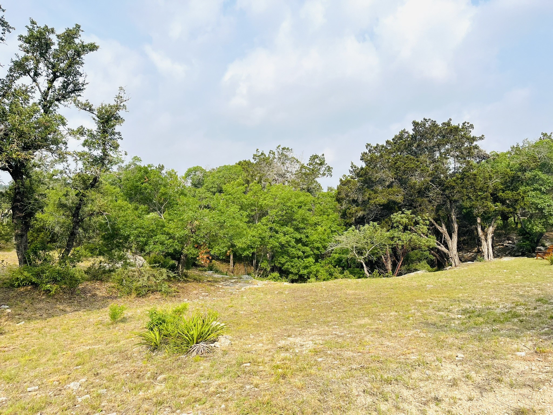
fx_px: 415
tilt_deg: -0.2
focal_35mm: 26
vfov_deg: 53.1
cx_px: 276
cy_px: 208
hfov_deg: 67.3
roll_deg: +0.3
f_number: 1.6
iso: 50
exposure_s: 1/3311
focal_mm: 5.1
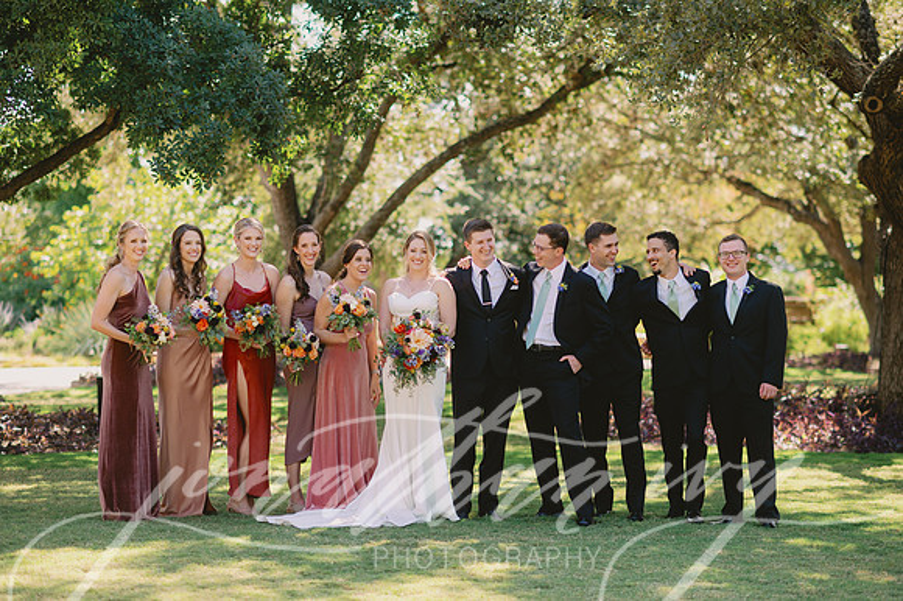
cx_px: 452
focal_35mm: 88
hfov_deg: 23.2
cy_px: 300
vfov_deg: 15.6
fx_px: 2200
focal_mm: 85
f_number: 2.2
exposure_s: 1/1000
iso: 64
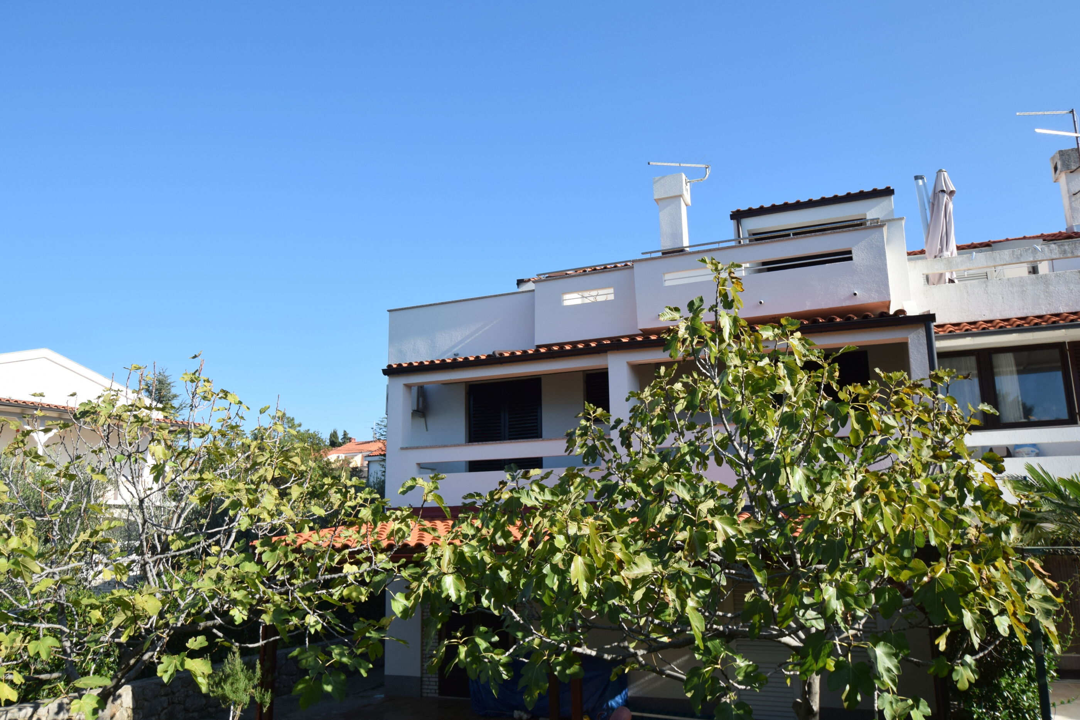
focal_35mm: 26
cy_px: 360
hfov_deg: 70.4
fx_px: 765
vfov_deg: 50.4
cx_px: 540
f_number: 9
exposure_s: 1/320
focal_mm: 17
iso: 200
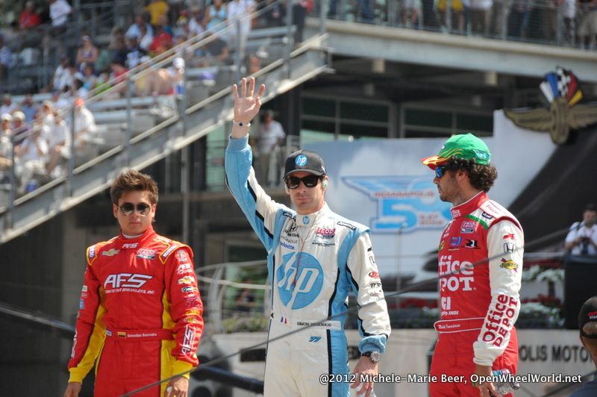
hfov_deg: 8.1
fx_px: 4225
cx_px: 298
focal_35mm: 255
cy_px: 198
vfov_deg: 5.4
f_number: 5.6
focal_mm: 170
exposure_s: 1/2000
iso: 1000
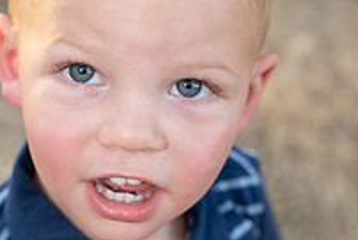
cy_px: 151
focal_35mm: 107
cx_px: 135
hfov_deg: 19.1
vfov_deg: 12.8
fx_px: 1065
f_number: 3.5
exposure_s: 1/100
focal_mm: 48
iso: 500
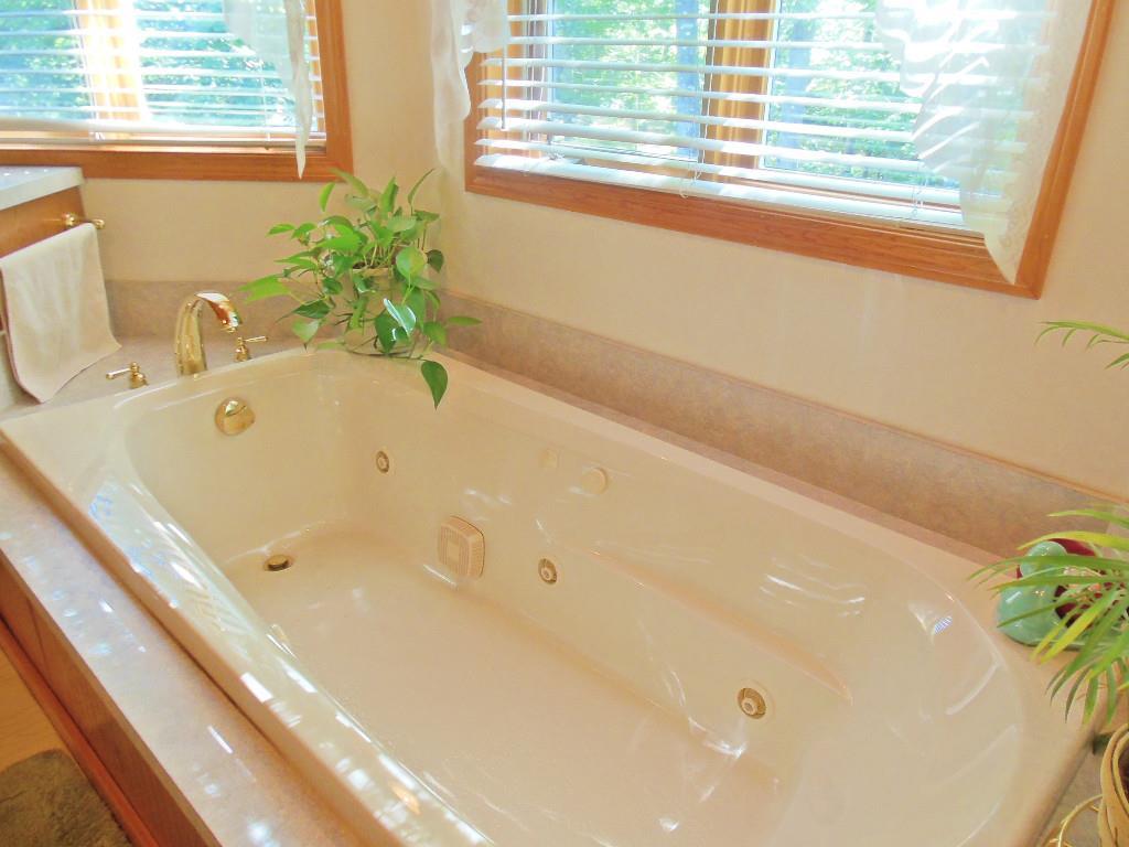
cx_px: 564
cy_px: 424
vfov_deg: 54.9
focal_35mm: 25
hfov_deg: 69.4
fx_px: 815
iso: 400
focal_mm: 4.5
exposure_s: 1/20
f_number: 3.2
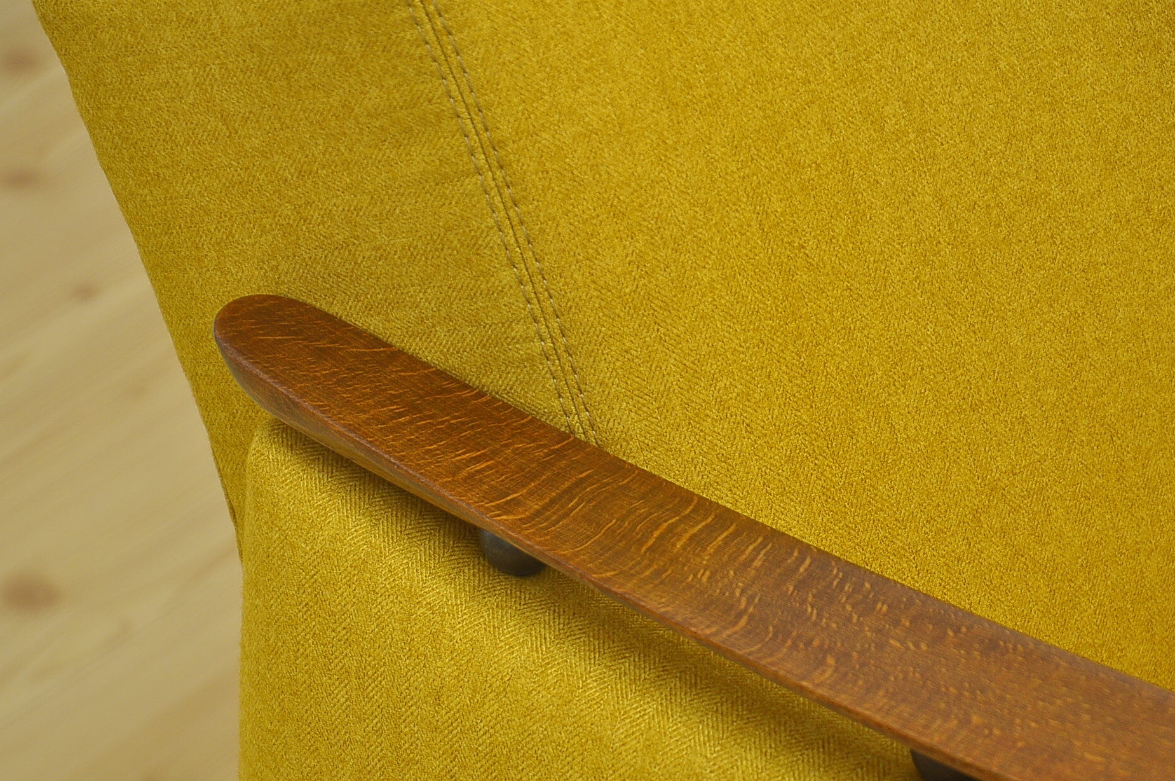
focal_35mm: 183
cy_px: 402
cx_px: 562
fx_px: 5952
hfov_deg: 11.3
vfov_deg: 7.5
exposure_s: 1/125
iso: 400
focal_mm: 105
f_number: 5.6
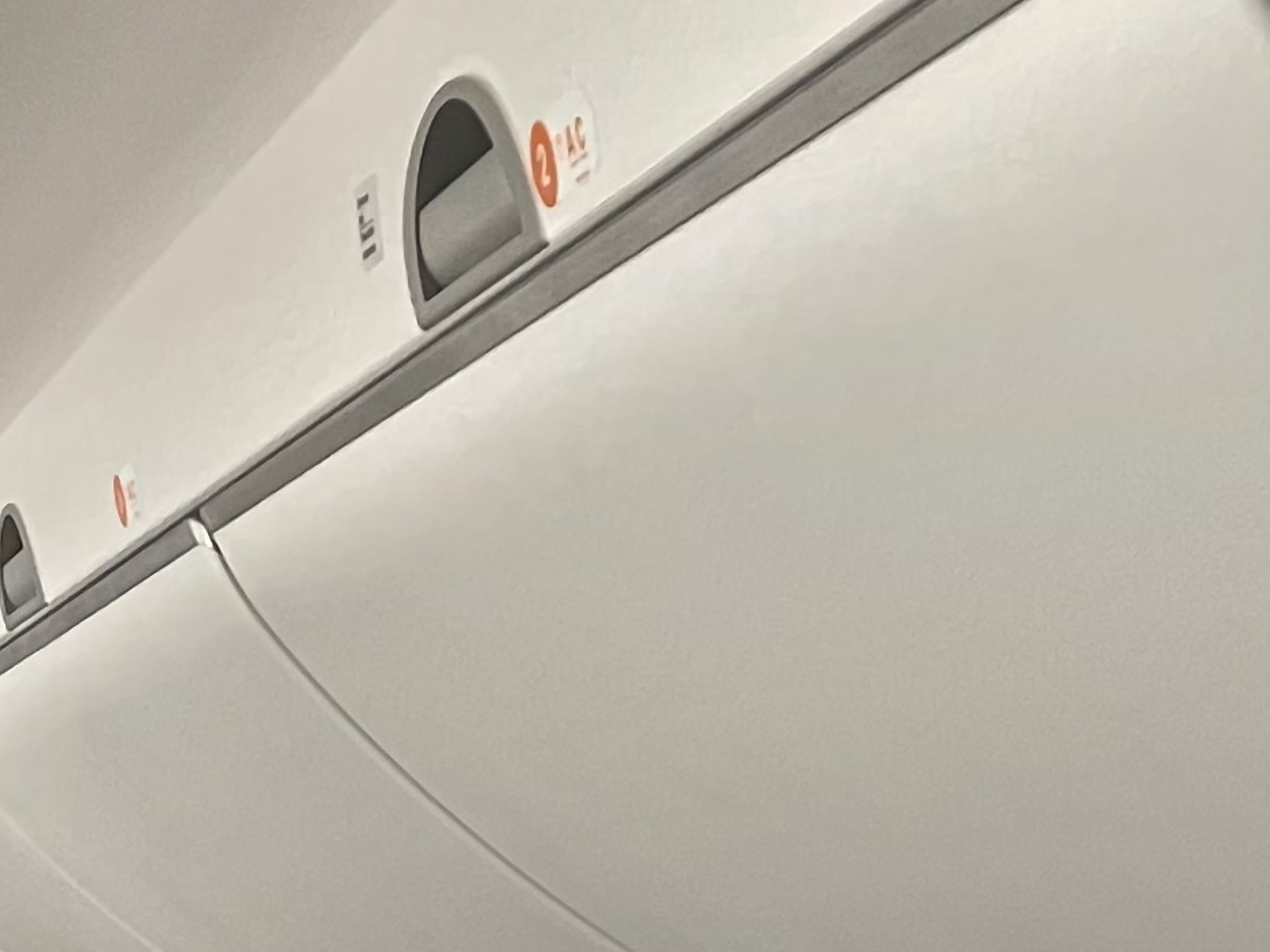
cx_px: -412
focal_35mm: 113
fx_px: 4146
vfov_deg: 12.2
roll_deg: +0.9
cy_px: 1584
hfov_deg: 16.4
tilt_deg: -6.6
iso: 320
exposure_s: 1/60
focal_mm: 4.2
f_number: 1.6
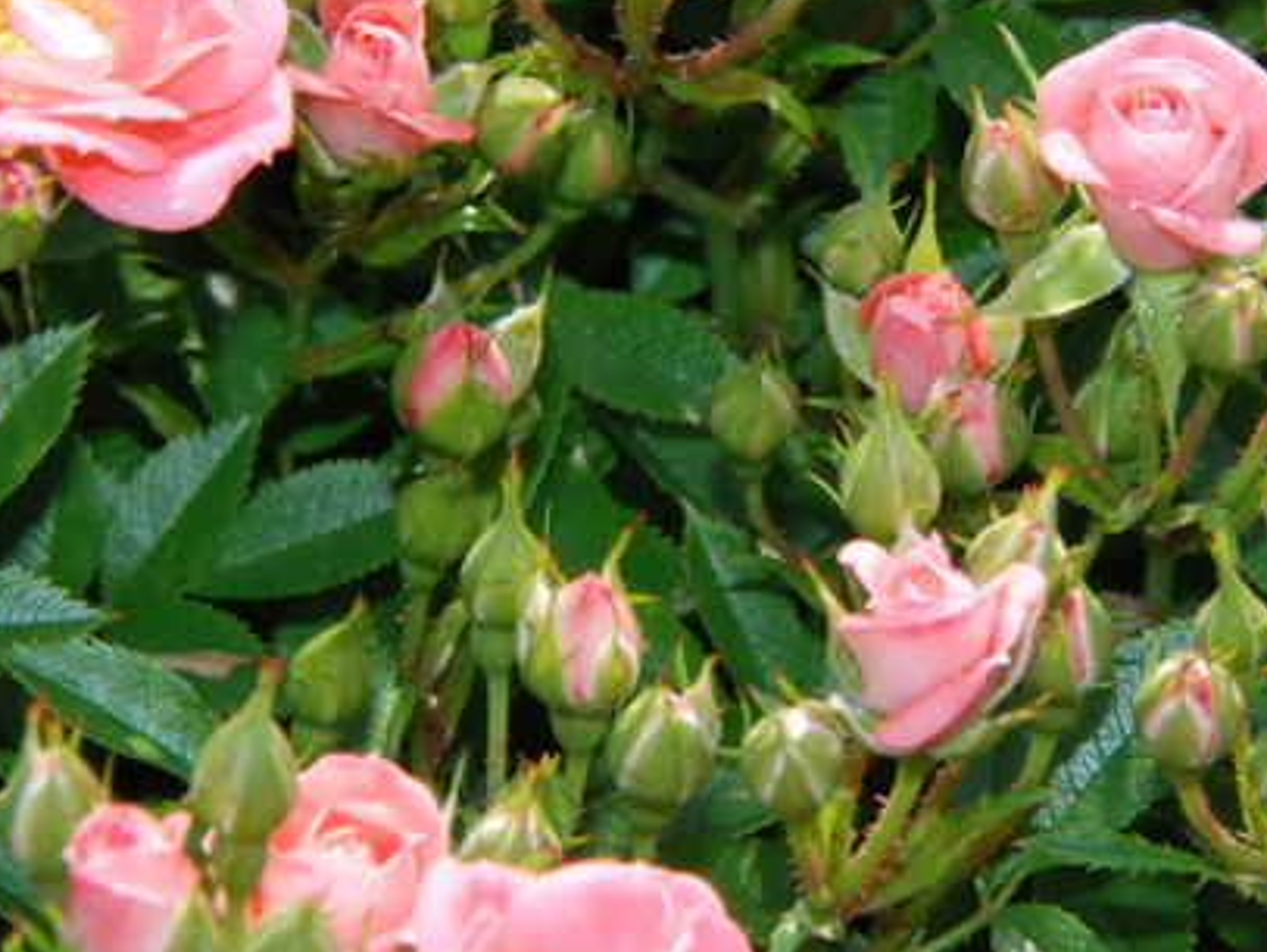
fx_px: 31240
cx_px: 861
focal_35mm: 853
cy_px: 272
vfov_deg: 1.7
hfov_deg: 2.3
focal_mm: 300
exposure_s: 1/200
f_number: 18
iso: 800
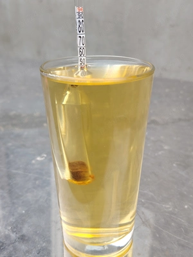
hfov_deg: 41.8
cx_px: 96
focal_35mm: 34
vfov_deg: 54.0
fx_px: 253
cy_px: 128
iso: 100
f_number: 1.75
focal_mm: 5.25
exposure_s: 1/138
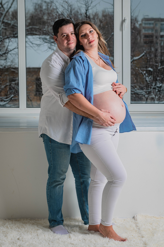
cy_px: 124
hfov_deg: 16.0
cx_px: 82
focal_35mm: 85
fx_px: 582
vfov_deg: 23.9
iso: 160
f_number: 8
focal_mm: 85
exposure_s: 1/160
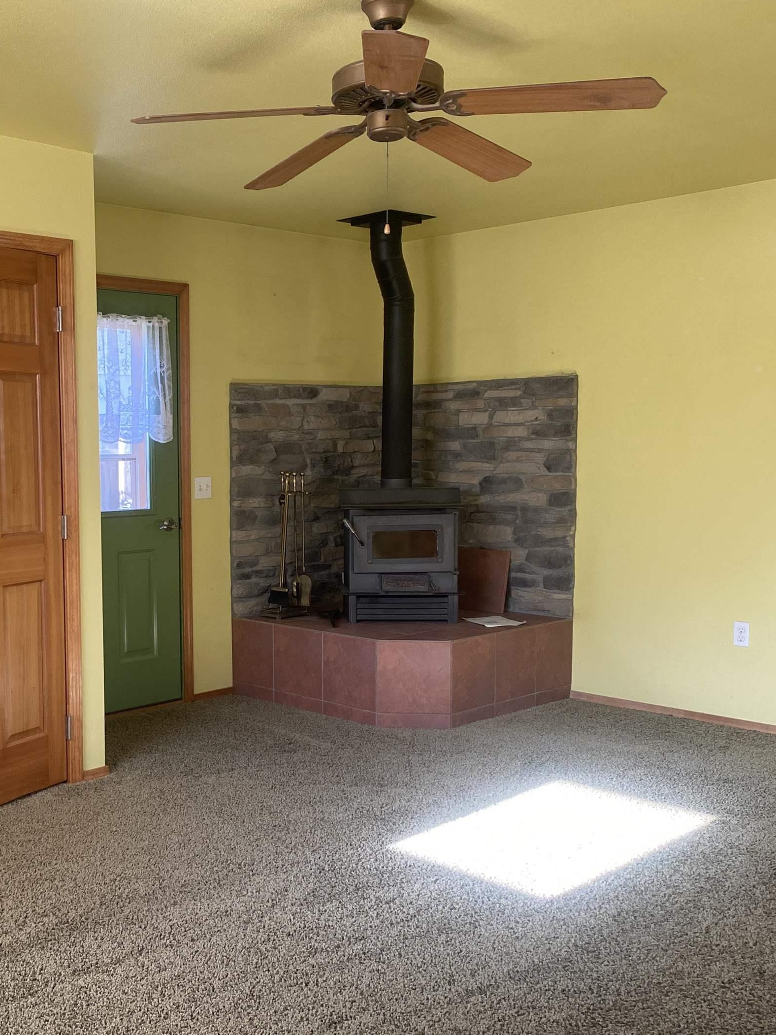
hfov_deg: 36.7
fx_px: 1136
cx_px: 186
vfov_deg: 49.0
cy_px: 539
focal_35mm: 38
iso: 125
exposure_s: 1/110
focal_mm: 4.25
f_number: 1.8
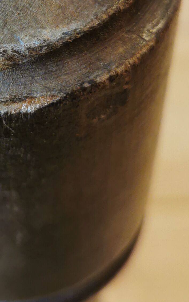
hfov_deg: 14.0
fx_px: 758
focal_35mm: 92
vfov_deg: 22.1
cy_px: 43
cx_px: -2
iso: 125
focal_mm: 5.58
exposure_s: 1/50
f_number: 1.8
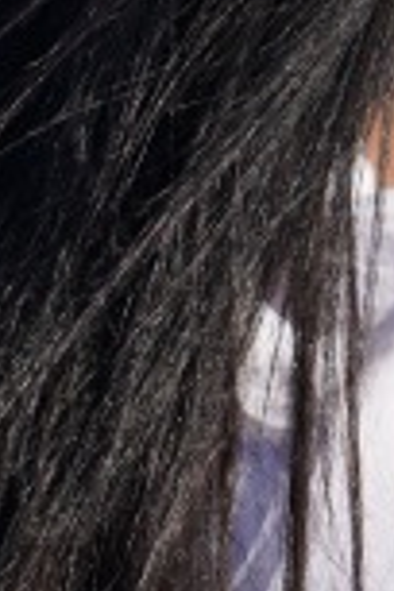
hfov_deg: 3.1
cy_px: -456
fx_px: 7272
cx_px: 632
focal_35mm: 443
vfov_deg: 4.6
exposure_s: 1/1000
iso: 100
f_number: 5
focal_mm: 85
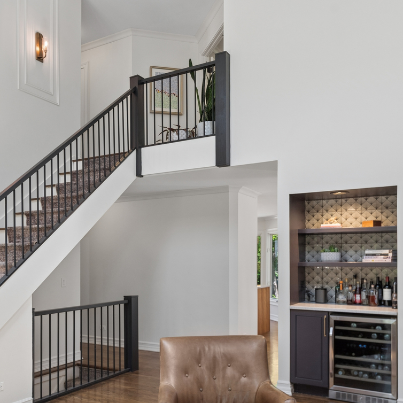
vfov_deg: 52.5
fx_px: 408
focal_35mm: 31
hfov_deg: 52.2
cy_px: 205
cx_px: 164
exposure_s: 1/40
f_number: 8
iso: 200
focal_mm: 17
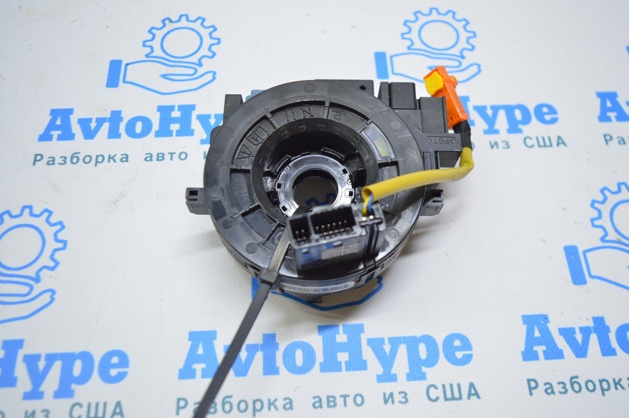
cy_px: 209
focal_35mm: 33
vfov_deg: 39.9
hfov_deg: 57.3
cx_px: 314
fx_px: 576
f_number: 3.8
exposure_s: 1/50
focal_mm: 22
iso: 400
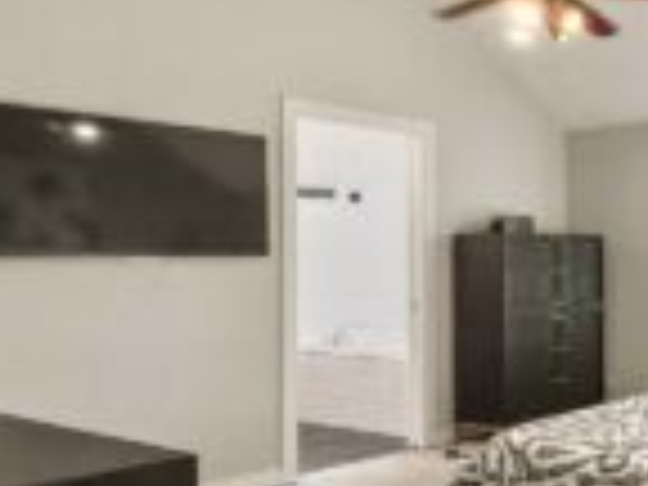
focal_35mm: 39
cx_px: 801
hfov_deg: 35.8
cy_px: 284
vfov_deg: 36.7
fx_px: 730
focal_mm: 2.22
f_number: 2.2
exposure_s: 1/120
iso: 250
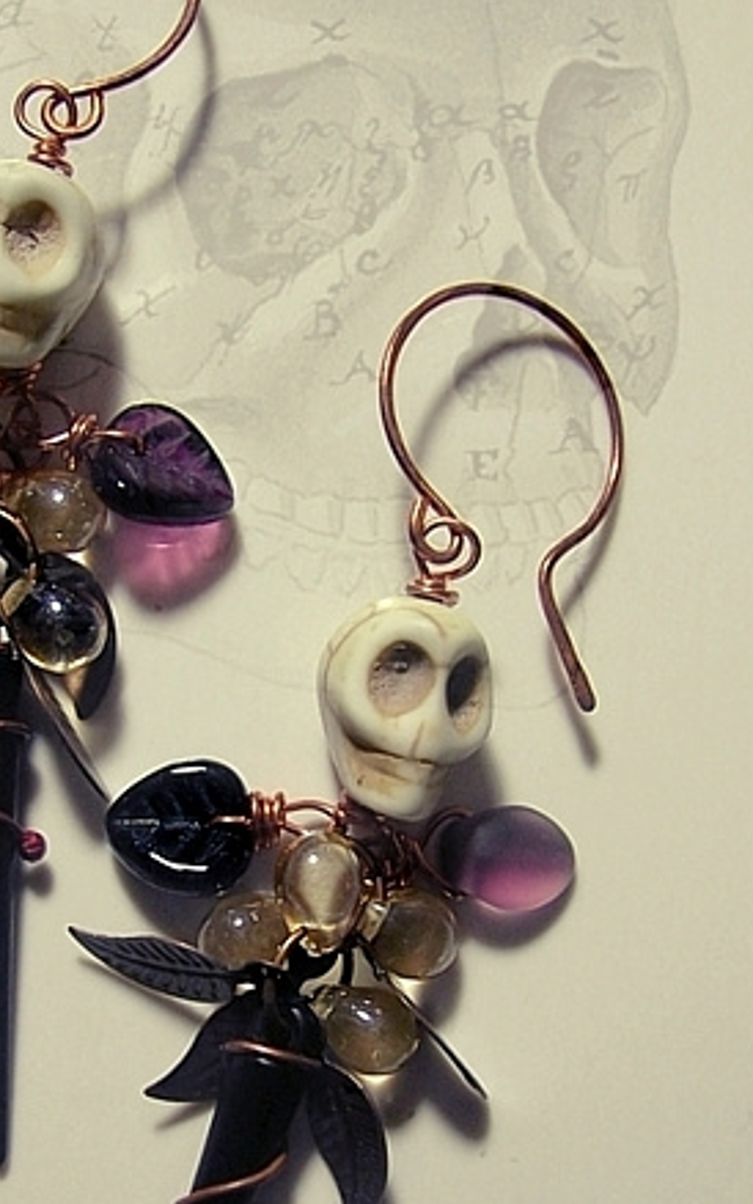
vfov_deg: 33.3
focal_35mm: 61
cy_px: 761
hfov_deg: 21.2
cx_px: 216
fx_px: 2002
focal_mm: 6
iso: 50
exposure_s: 1/23.8
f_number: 2.9
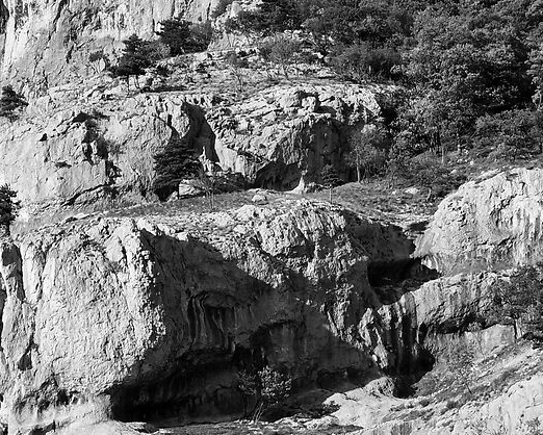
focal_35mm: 181
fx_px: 2910
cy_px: 319
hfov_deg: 10.6
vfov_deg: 8.5
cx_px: -10
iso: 100
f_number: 9
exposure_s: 1/200
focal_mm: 42
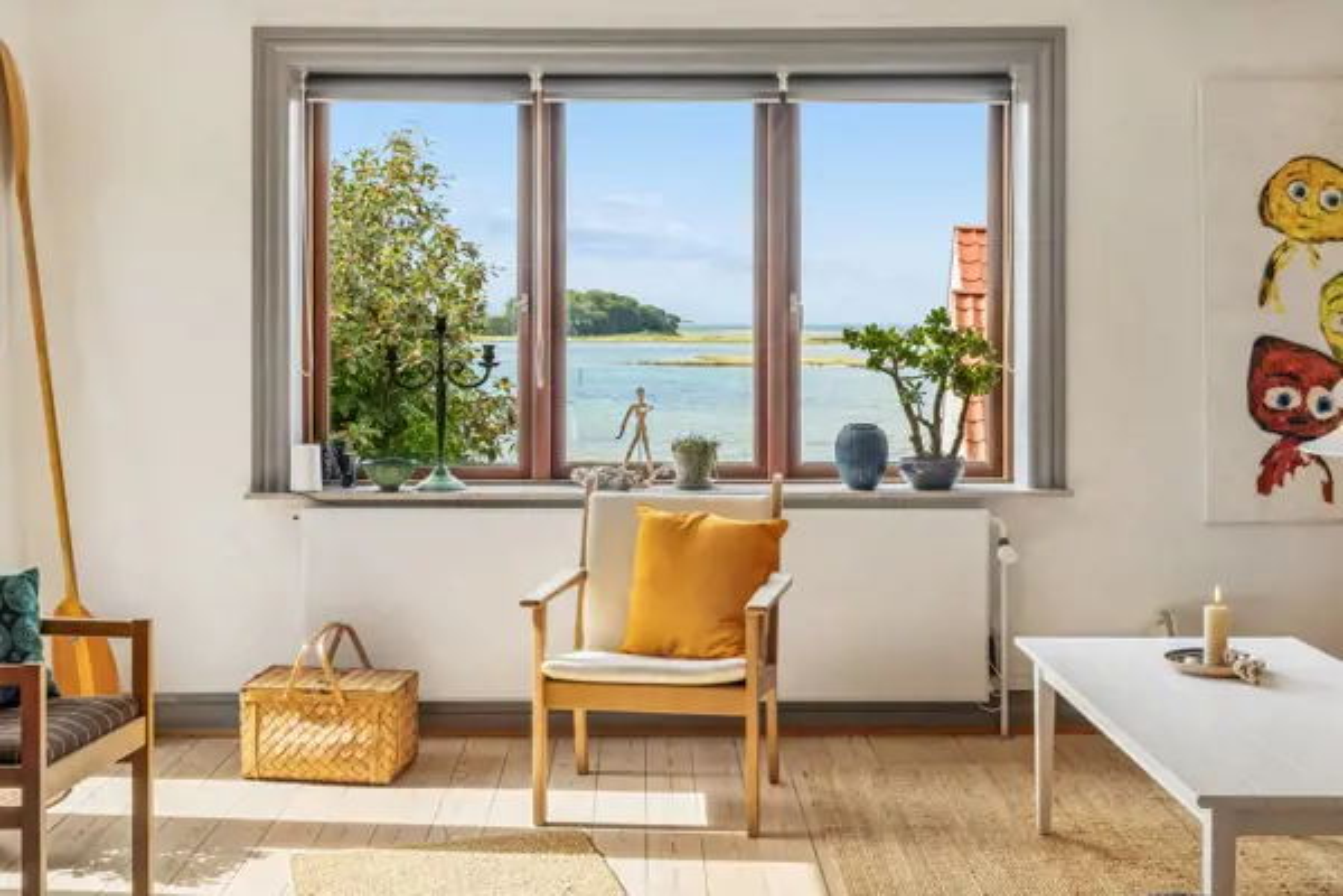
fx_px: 1511
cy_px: 448
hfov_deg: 47.9
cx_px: 672
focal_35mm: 40
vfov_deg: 33.0
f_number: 8
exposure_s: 1/200
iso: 200
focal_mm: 27
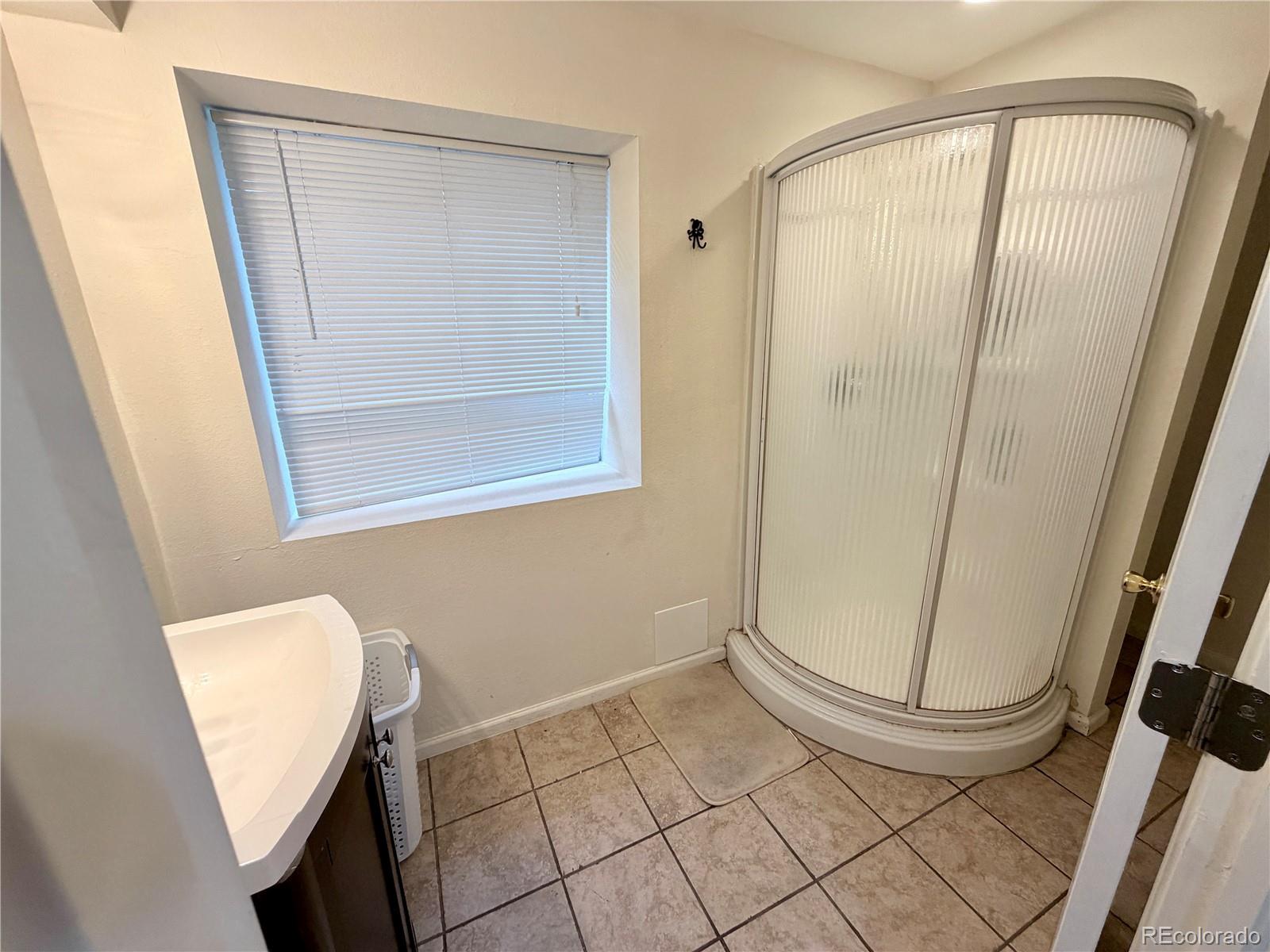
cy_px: 476
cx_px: 635
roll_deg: +1.1
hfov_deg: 102.1
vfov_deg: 85.7
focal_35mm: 14
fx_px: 514
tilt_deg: -17.0
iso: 200
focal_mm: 2.22
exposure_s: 1/120
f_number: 2.2
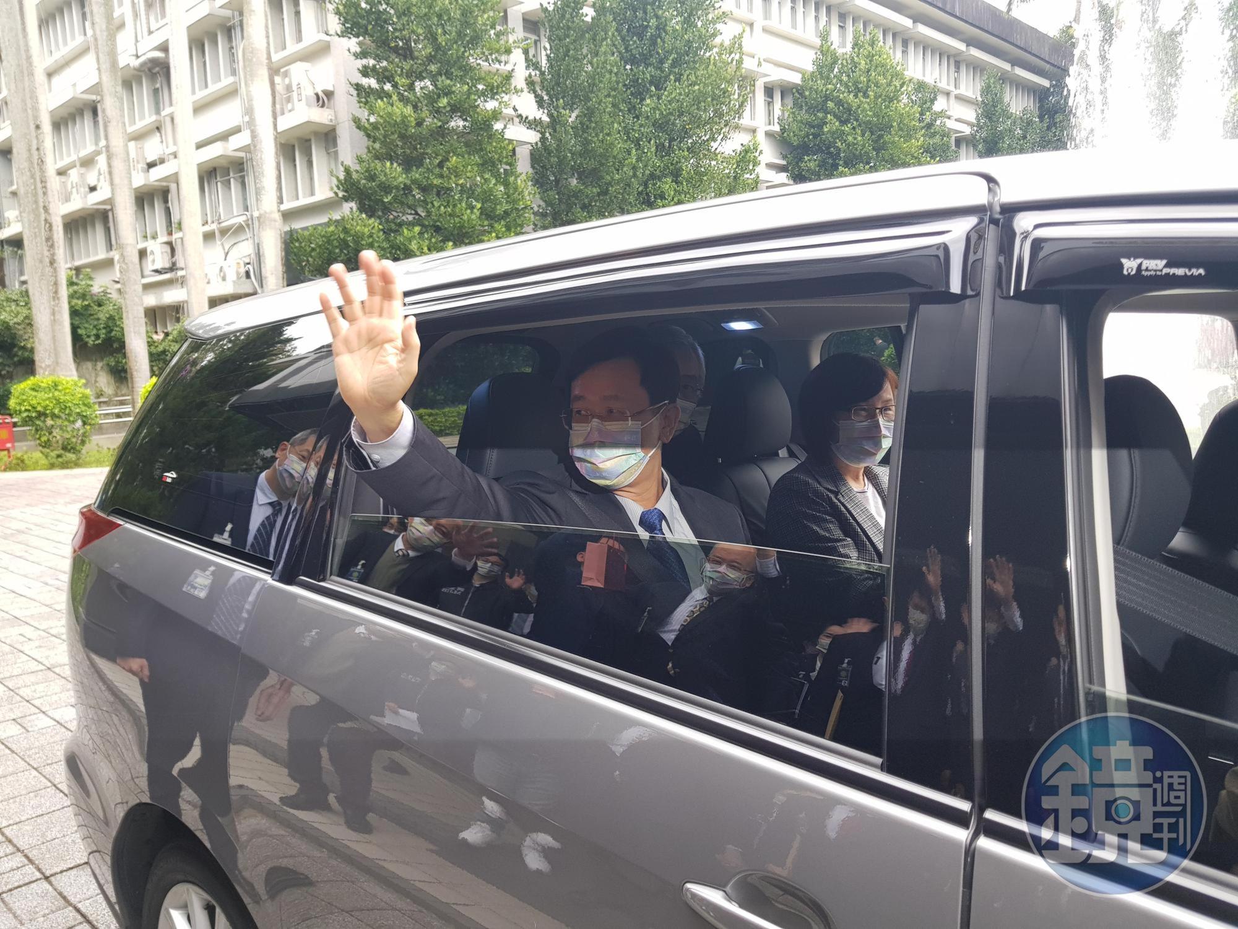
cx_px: 619
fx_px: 930
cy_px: 464
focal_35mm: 26
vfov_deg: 53.1
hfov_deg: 67.3
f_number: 1.7
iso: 40
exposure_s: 1/100
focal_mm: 4.3
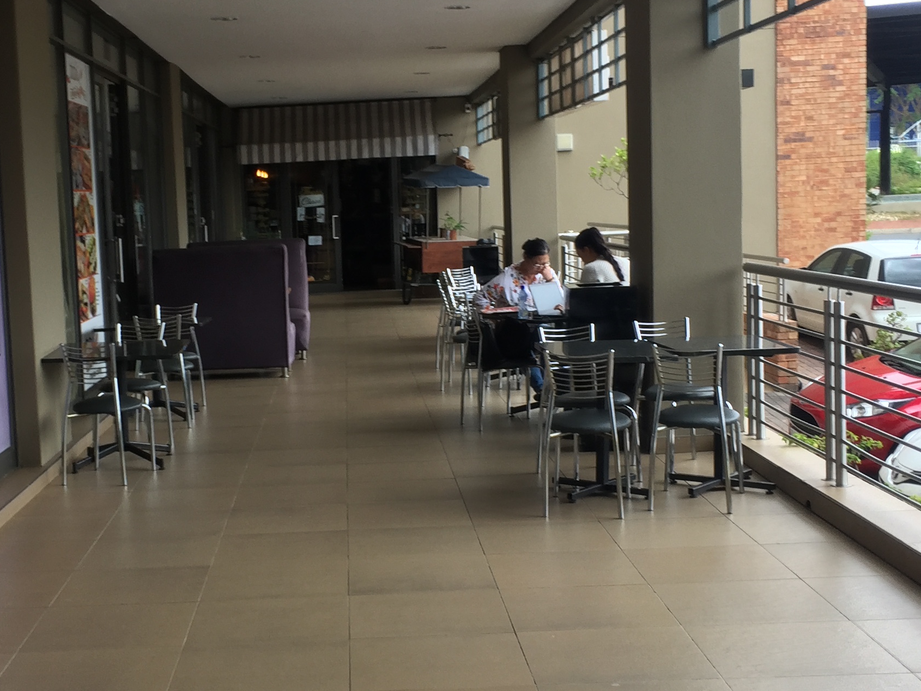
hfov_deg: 34.2
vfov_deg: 26.1
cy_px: 347
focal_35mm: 56
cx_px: 342
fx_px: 1490
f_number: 2.2
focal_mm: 4.15
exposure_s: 1/140
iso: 32
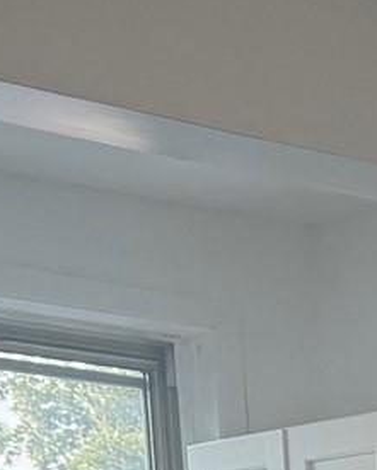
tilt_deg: -10.3
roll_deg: -0.6
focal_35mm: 174
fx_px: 2425
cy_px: 1272
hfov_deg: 7.7
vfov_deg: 9.4
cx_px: 1150
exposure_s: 1/228
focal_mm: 6.76
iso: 125
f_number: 1.78
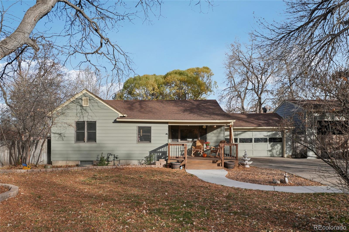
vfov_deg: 50.4
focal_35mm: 26
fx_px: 247
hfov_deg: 70.4
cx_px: 174
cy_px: 116
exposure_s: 1/250
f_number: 8
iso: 100
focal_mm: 17
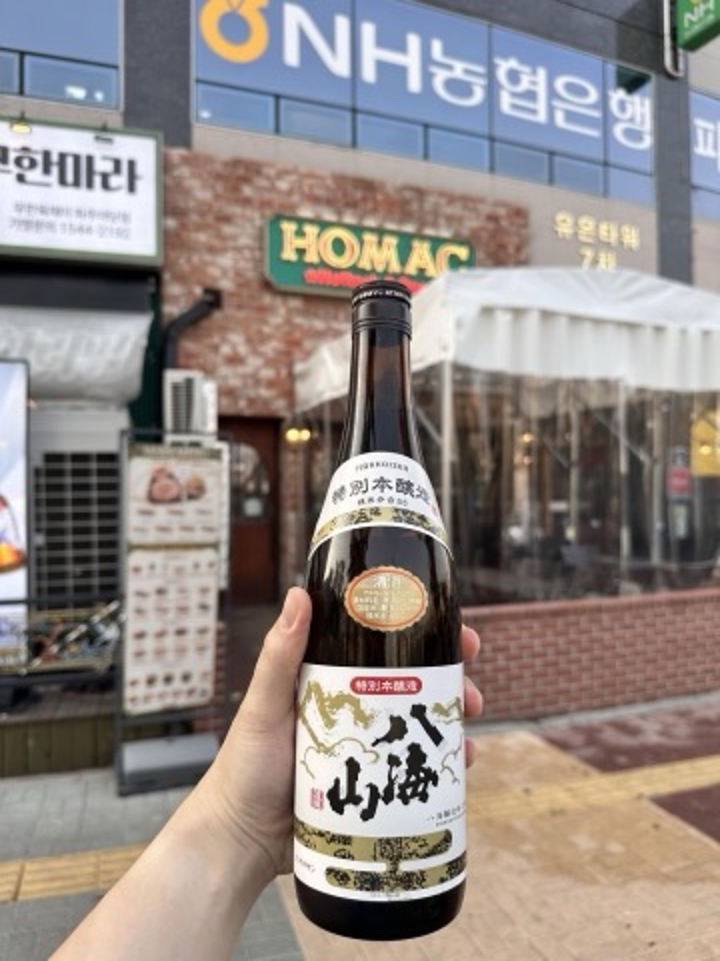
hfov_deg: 56.8
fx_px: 666
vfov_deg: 71.6
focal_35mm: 24
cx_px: 360
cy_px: 480
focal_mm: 6.86
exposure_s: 1/816
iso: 80
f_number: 1.78
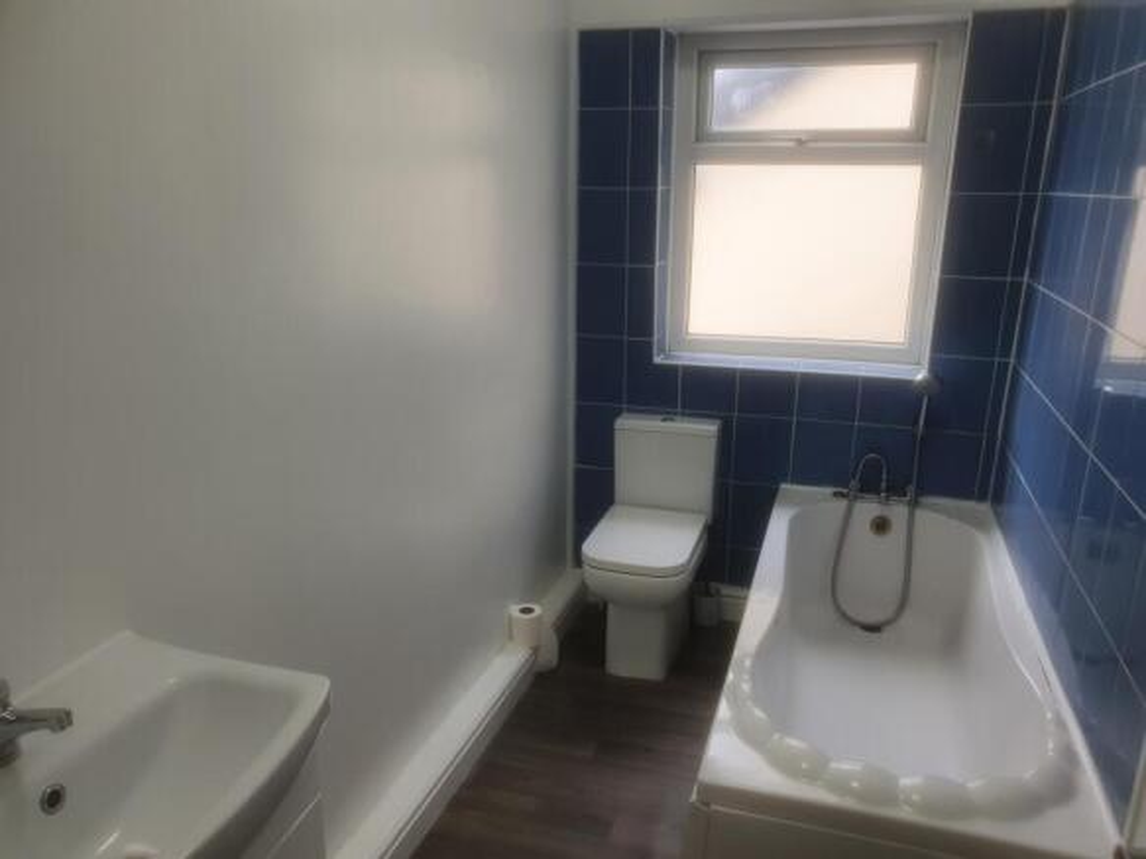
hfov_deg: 67.3
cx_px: 573
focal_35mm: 26
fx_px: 861
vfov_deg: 53.0
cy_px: 430
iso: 64
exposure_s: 1/120
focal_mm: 4.32
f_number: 2.4
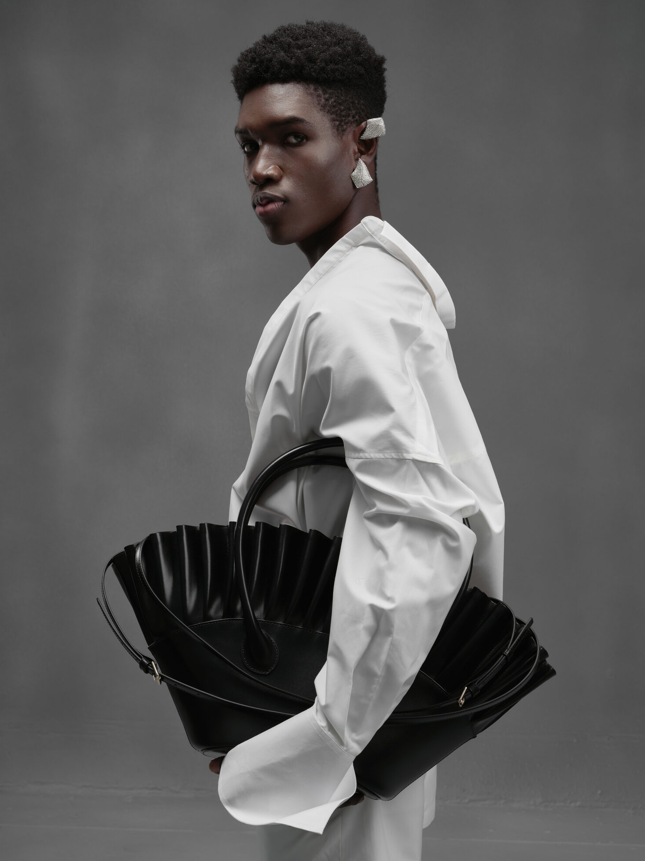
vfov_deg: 34.3
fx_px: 1391
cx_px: 319
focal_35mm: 56
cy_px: 425
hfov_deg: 26.1
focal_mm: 70
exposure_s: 1/125
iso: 320
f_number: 11
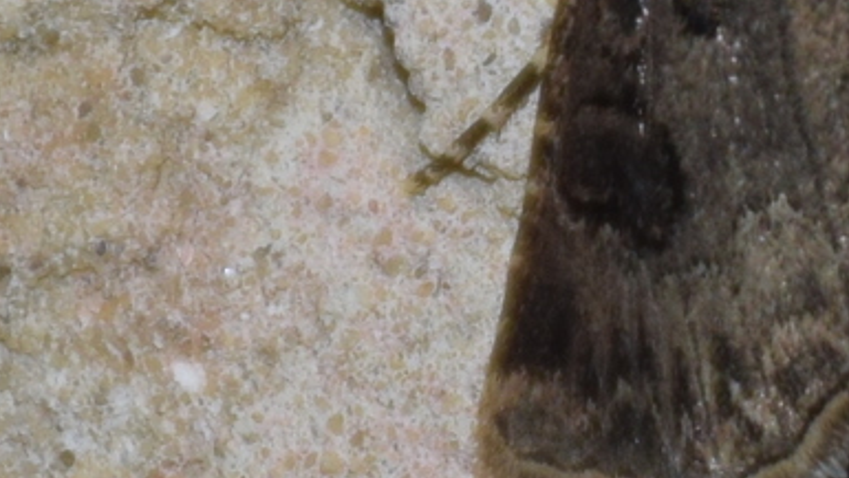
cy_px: -68
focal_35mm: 548
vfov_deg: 2.2
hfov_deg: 3.9
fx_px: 12343
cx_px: 955
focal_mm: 140
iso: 320
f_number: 5.6
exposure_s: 1/60
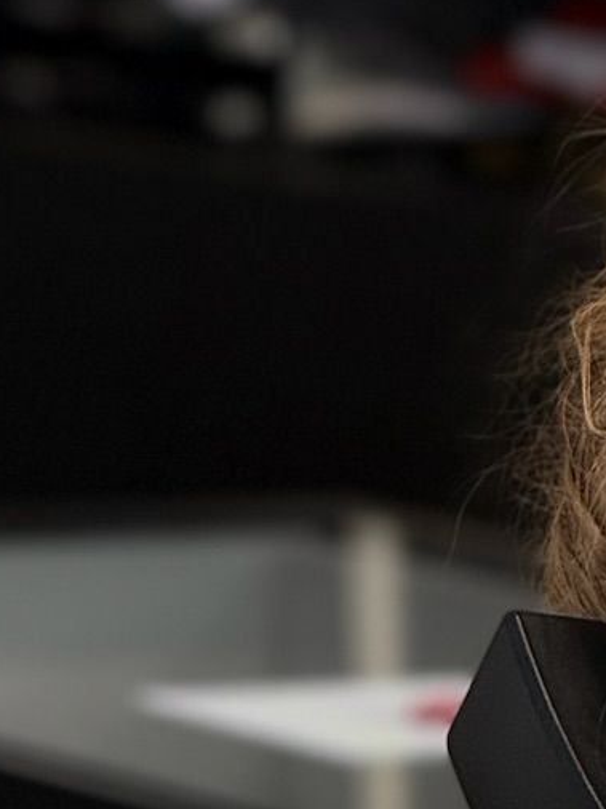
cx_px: 979
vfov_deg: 4.1
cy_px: 1066
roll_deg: -1.2
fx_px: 11354
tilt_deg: -9.0
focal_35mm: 486
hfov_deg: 3.0
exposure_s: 1/99
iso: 50
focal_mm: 15.66
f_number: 2.8
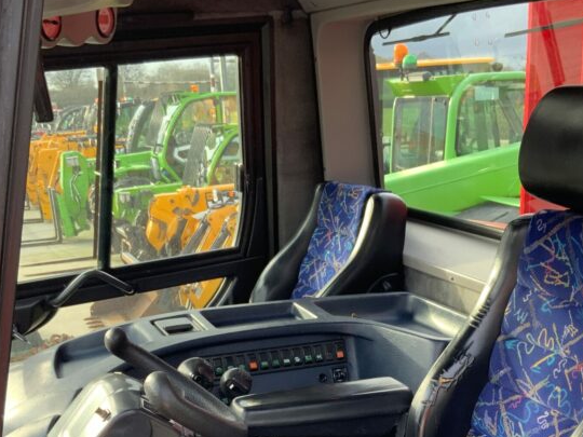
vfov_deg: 25.7
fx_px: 926
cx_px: 357
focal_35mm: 55
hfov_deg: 34.8
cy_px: 392
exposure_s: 1/122
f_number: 1.8
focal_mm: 3
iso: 40
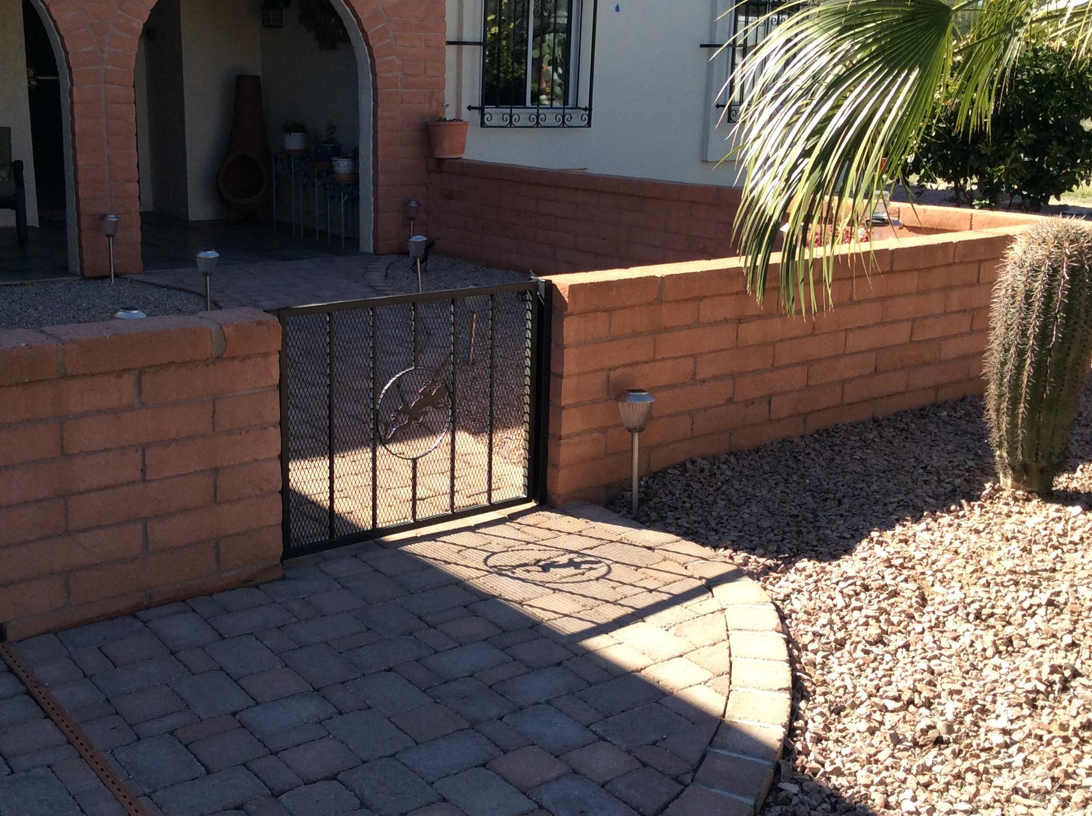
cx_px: 464
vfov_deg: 34.2
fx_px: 1323
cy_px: 370
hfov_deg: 44.7
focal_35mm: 42
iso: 32
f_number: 2.4
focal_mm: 3.3
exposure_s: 1/590
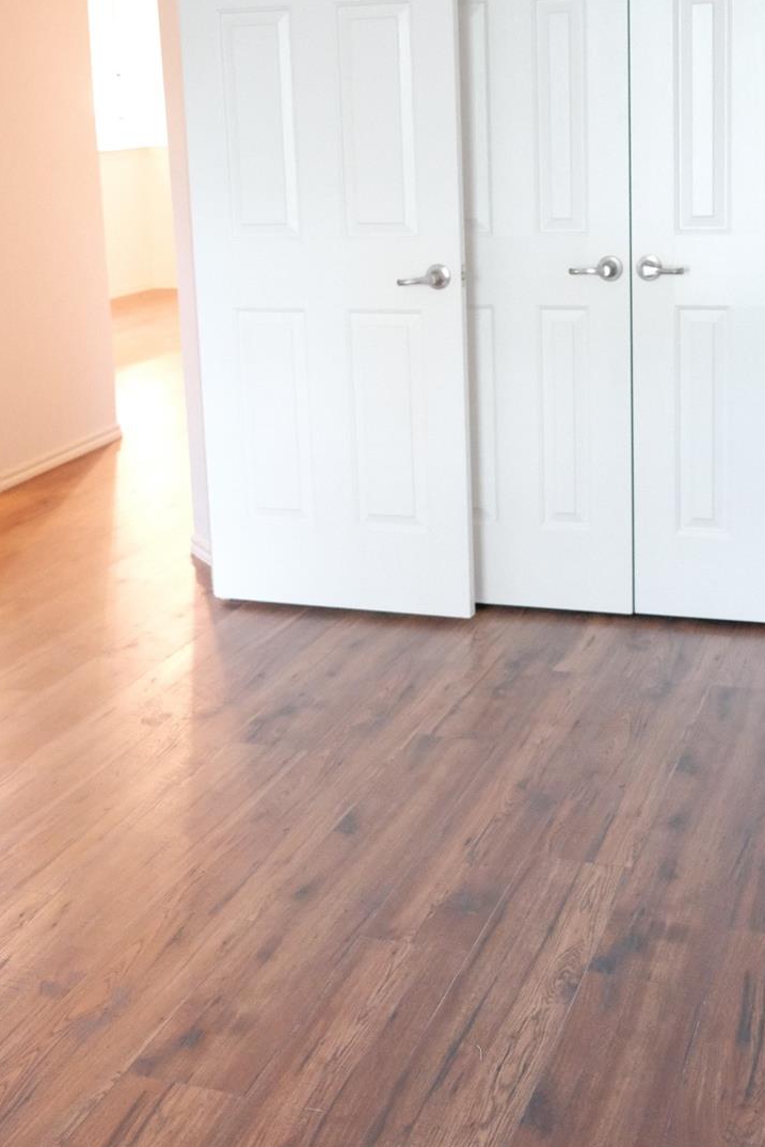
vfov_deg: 39.3
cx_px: 411
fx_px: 1593
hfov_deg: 27.0
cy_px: 424
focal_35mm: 50
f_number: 2.8
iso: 8000
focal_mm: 23
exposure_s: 1/125
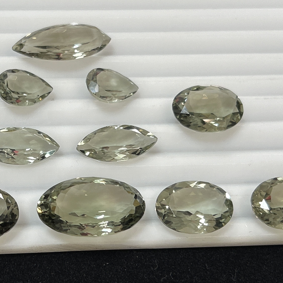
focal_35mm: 82
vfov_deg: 21.1
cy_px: 168
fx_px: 758
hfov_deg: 21.0
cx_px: 89
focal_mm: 5.7
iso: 50
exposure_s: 1/121
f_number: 1.5
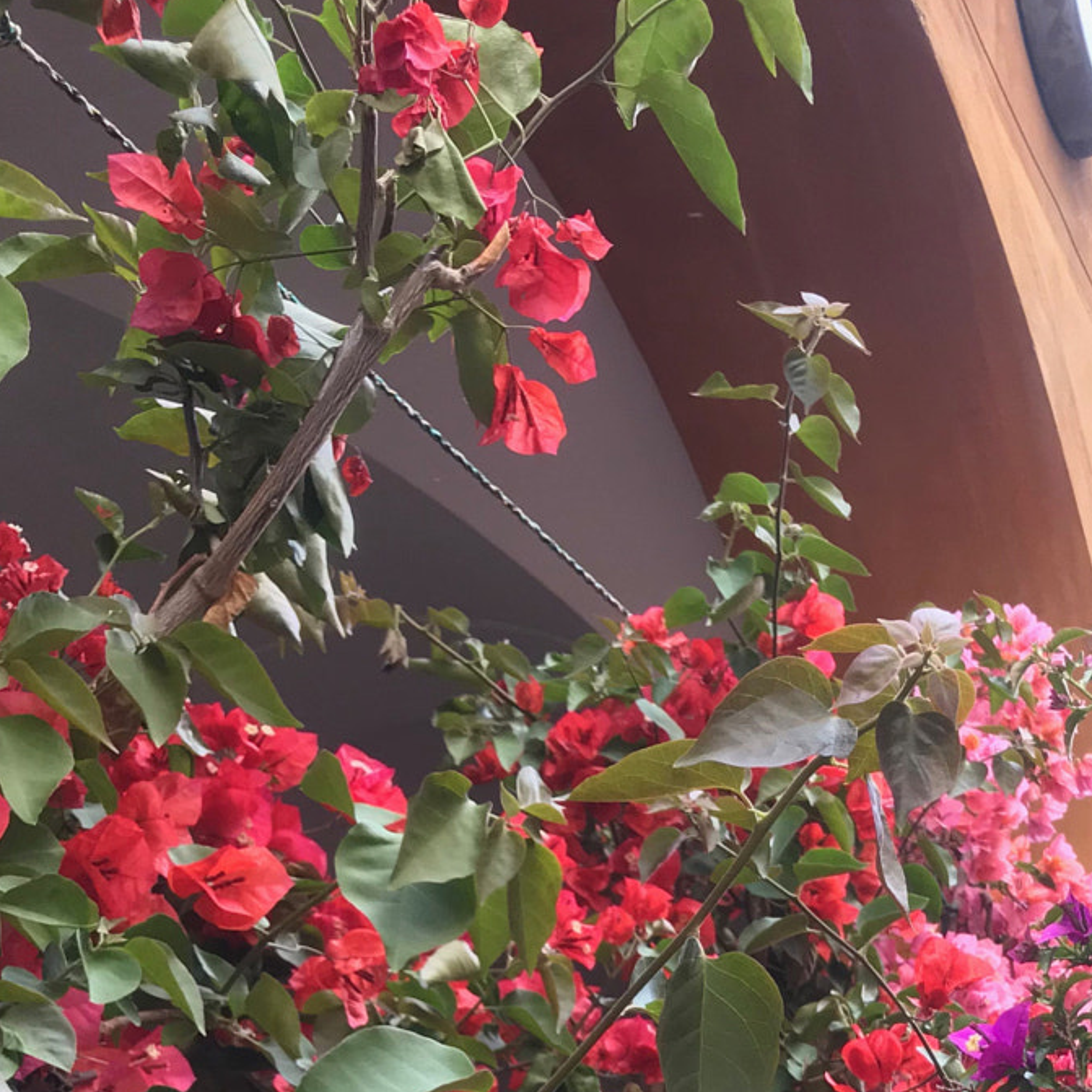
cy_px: 1292
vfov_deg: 26.1
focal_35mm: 59
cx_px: 973
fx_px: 2106
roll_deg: +0.7
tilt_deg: +11.7
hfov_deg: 28.0
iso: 32
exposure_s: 1/100
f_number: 1.8
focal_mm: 3.99
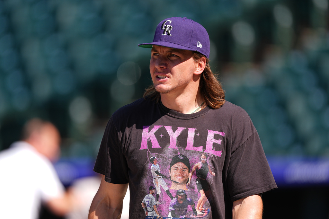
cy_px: 110
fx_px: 5481
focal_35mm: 600
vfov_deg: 2.3
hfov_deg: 3.4
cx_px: 164
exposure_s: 1/1250
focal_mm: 600
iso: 200
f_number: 4
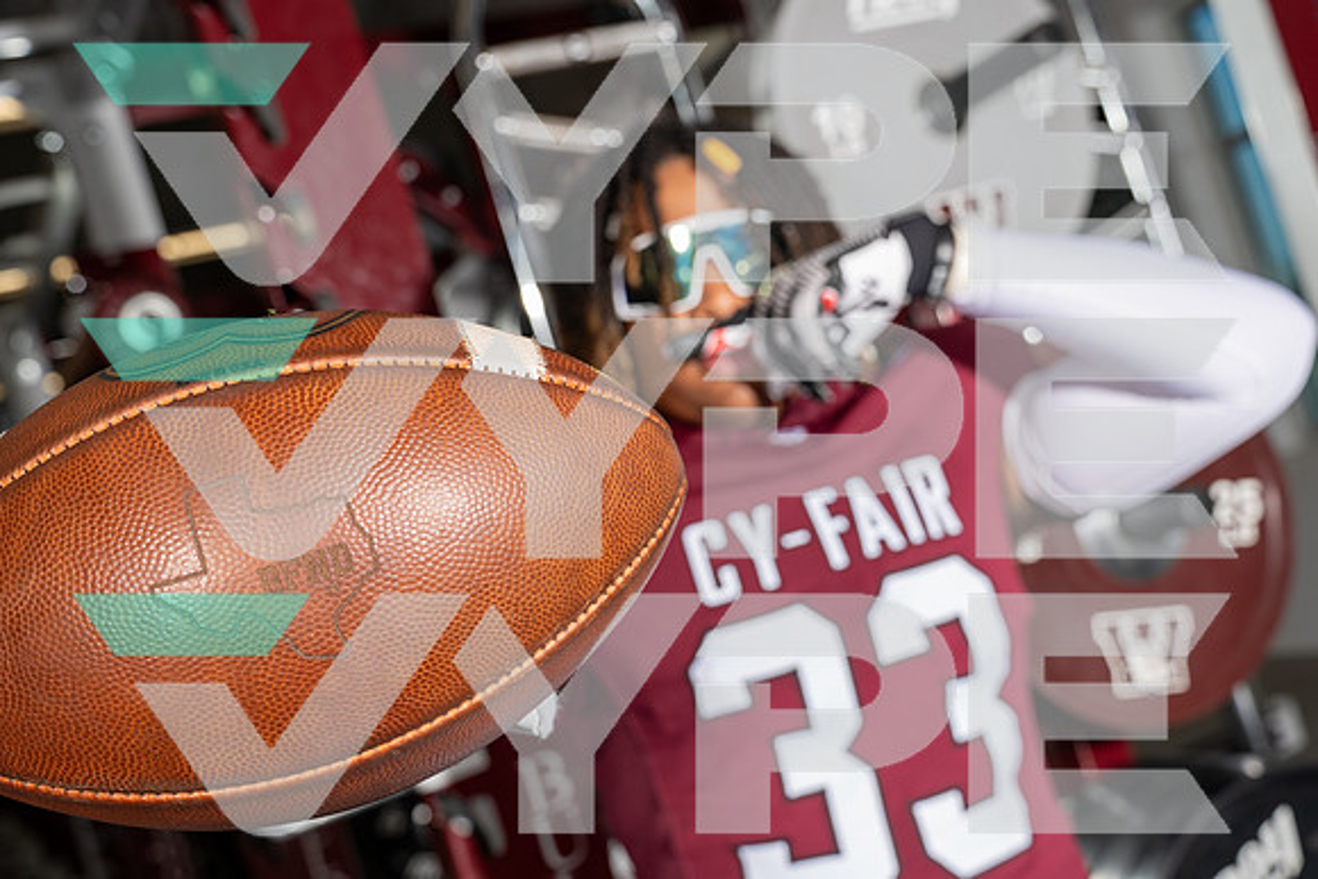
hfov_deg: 47.4
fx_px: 1501
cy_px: 440
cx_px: 659
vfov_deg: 32.6
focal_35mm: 41
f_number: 5.6
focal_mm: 41
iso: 200
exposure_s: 1/250
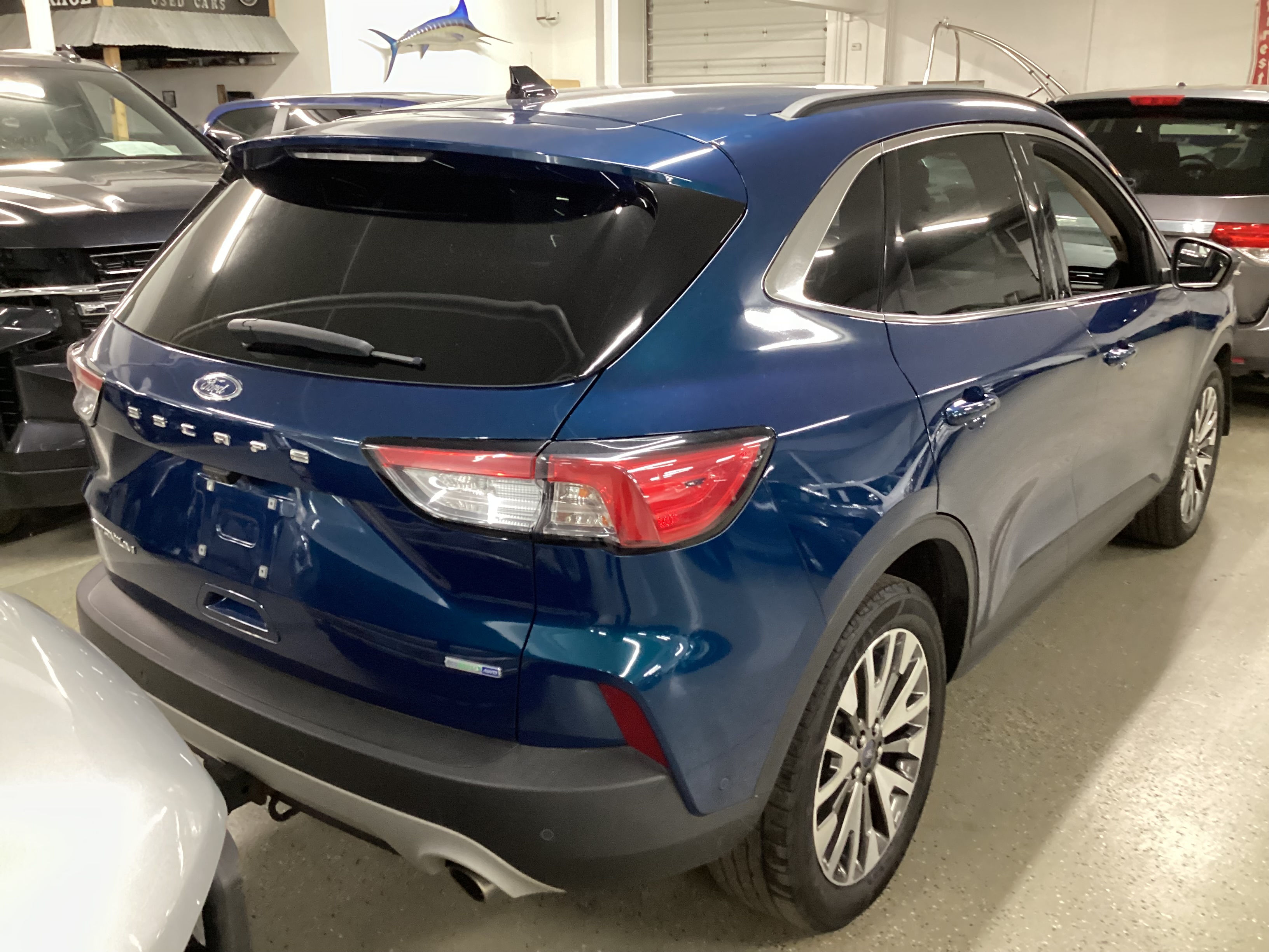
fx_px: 1136
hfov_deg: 58.4
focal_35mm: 31
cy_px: 476
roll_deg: -0.1
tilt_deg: -19.1
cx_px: 634
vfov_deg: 45.4
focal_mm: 3.3
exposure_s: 1/25
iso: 320
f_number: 2.4
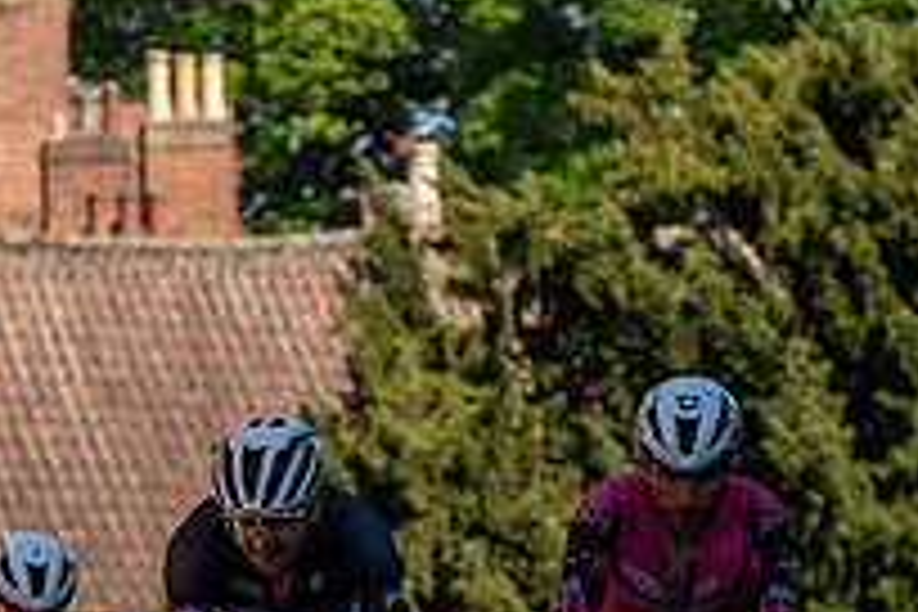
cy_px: 763
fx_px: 7165
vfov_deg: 4.9
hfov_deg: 7.3
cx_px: -201
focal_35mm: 281
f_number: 3.5
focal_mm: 73
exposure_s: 1/1000
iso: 100
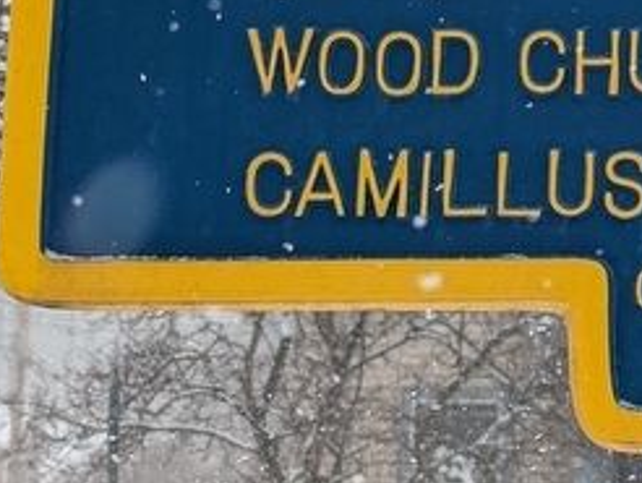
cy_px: -102
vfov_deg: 9.4
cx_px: 925
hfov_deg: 12.1
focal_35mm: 156
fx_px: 2896
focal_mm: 6.81
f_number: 1.85
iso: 47
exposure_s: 1/2000
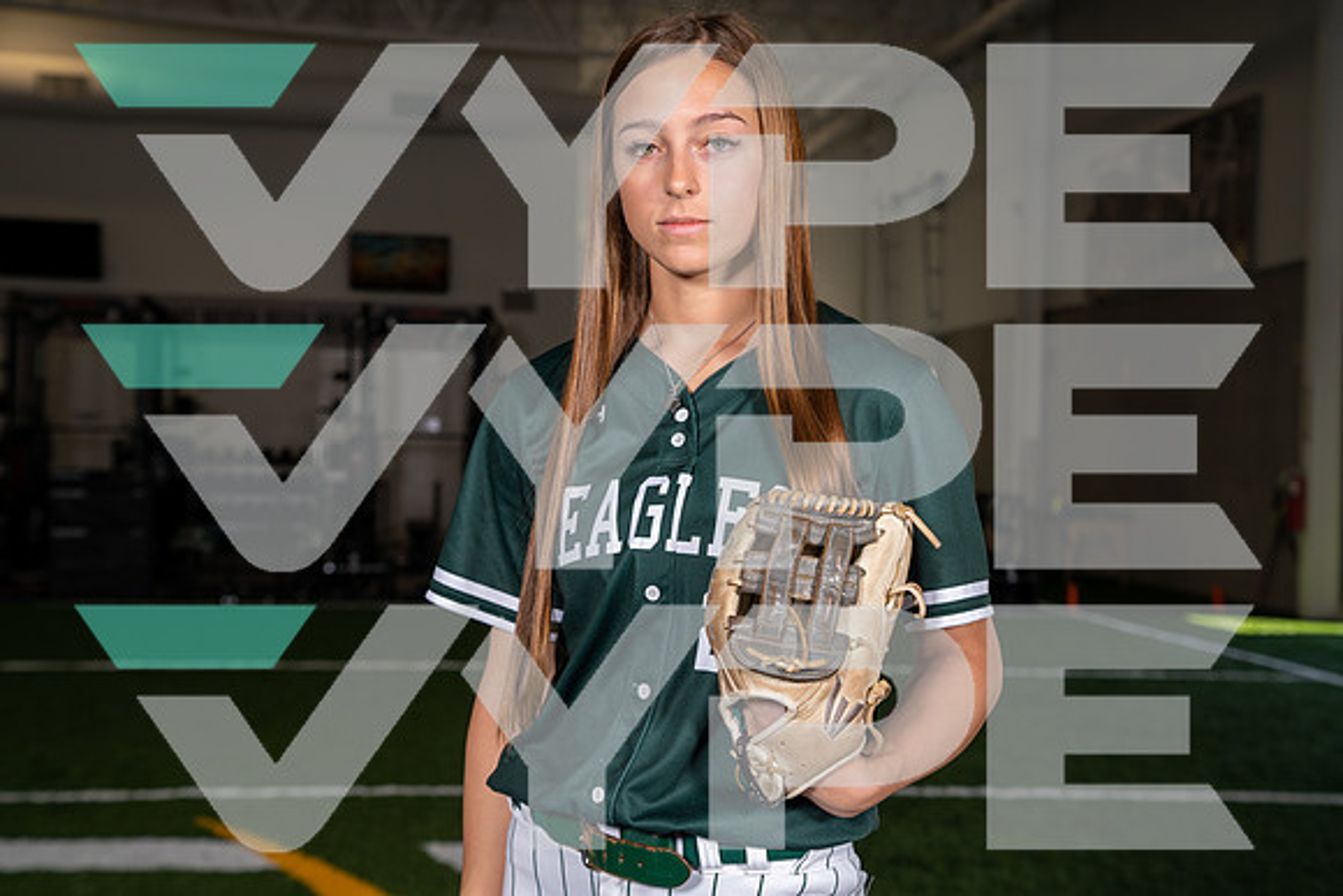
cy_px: 448
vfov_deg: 23.0
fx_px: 2201
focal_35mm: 59
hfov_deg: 33.9
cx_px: 672
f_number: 5.6
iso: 200
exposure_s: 1/200
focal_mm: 59
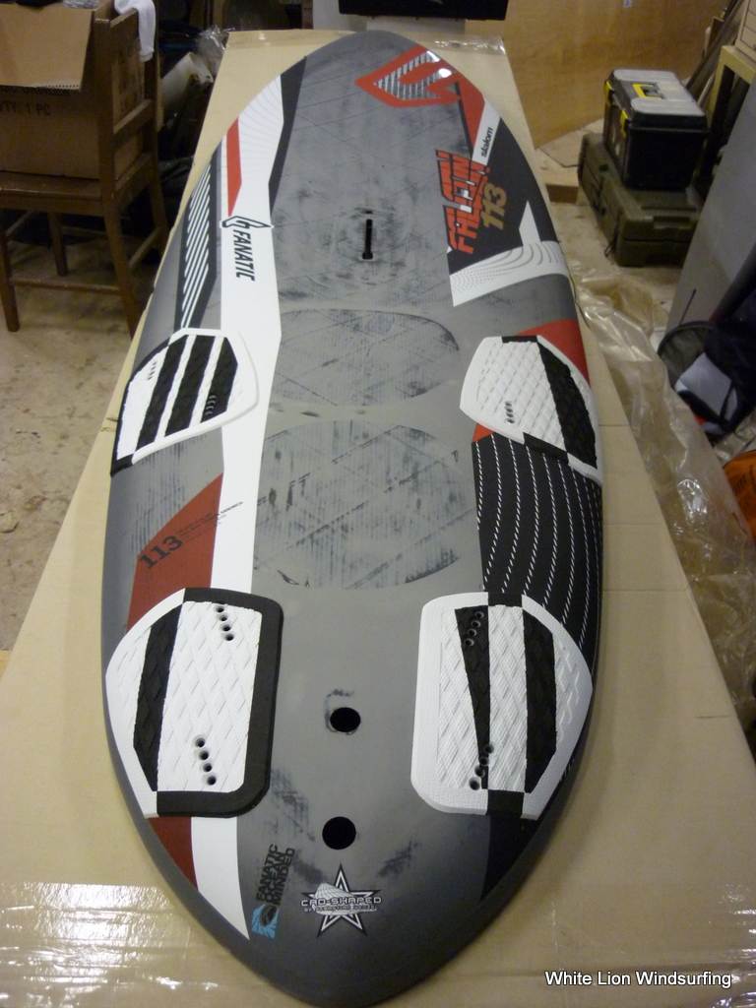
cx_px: 378
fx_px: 961
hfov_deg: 42.9
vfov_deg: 55.4
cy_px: 504
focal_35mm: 33
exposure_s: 1/40
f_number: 2.8
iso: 400
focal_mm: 5.5
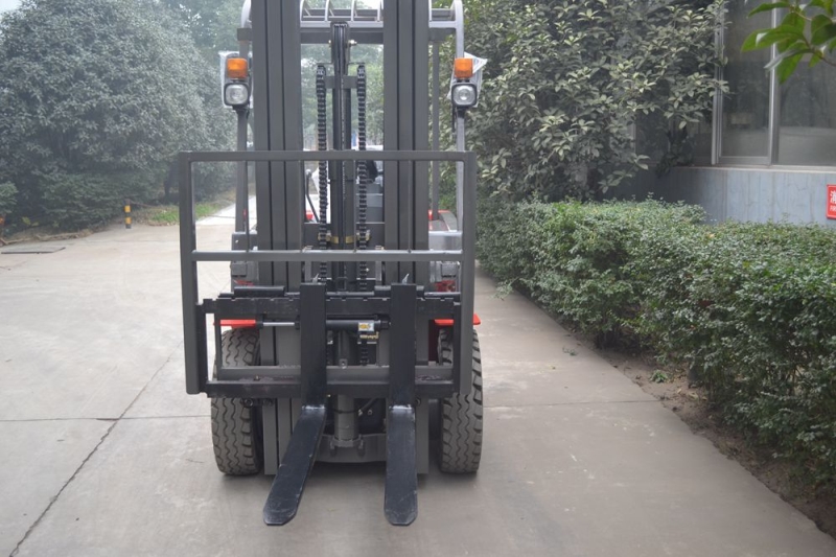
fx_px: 905
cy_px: 278
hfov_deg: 49.6
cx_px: 418
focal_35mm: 39
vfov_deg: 34.2
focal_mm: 26
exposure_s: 1/50
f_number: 4.2
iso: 400
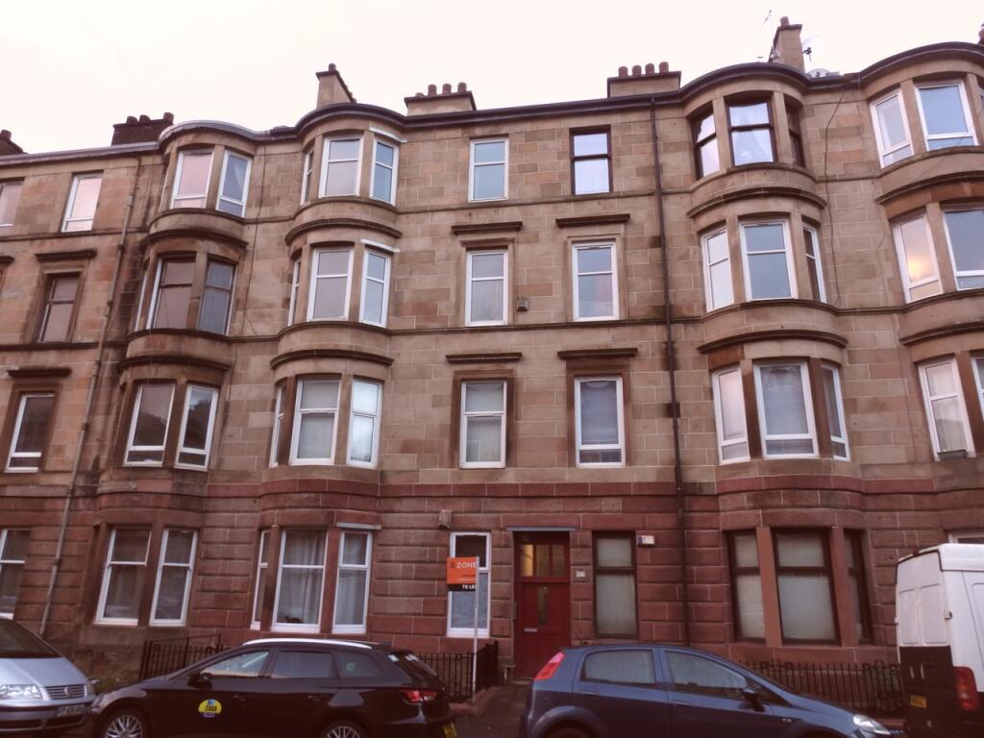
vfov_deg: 56.8
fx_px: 682
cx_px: 492
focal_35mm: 24
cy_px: 369
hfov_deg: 71.6
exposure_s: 1/20
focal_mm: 4.3
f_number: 4
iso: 100
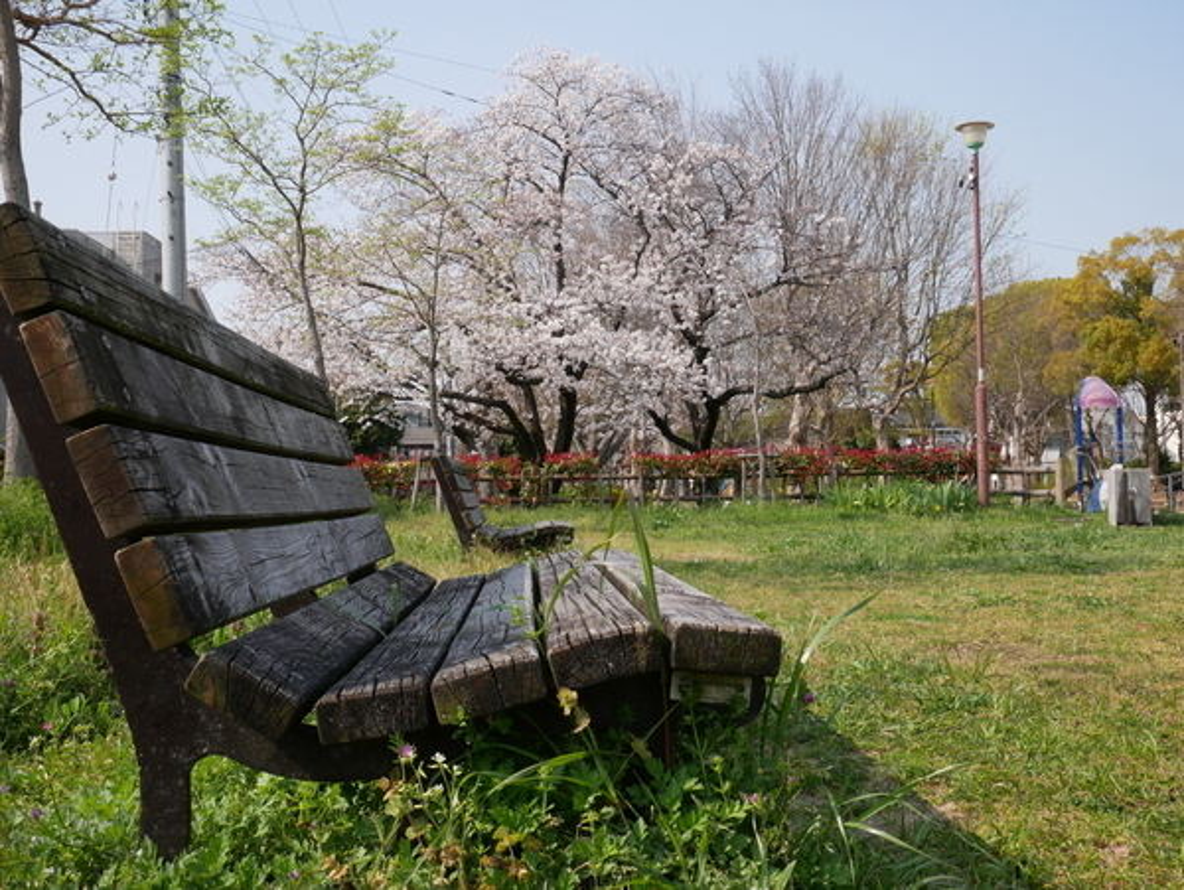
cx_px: 592
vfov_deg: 32.9
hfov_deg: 42.9
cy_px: 445
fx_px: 1506
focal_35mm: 44
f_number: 11
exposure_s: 1/640
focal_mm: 22
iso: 800
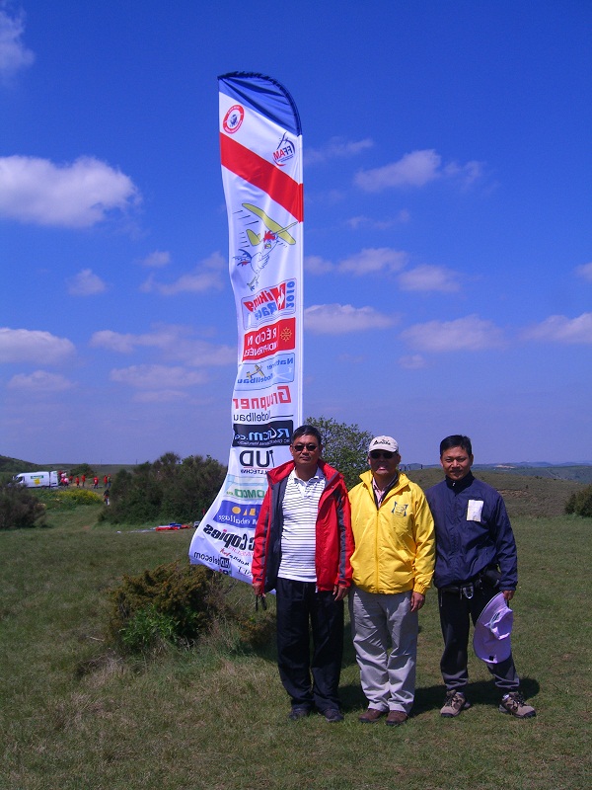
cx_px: 296
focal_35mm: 38
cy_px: 395
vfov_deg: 49.0
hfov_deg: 37.7
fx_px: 866
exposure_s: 1/320
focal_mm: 7.9
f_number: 8
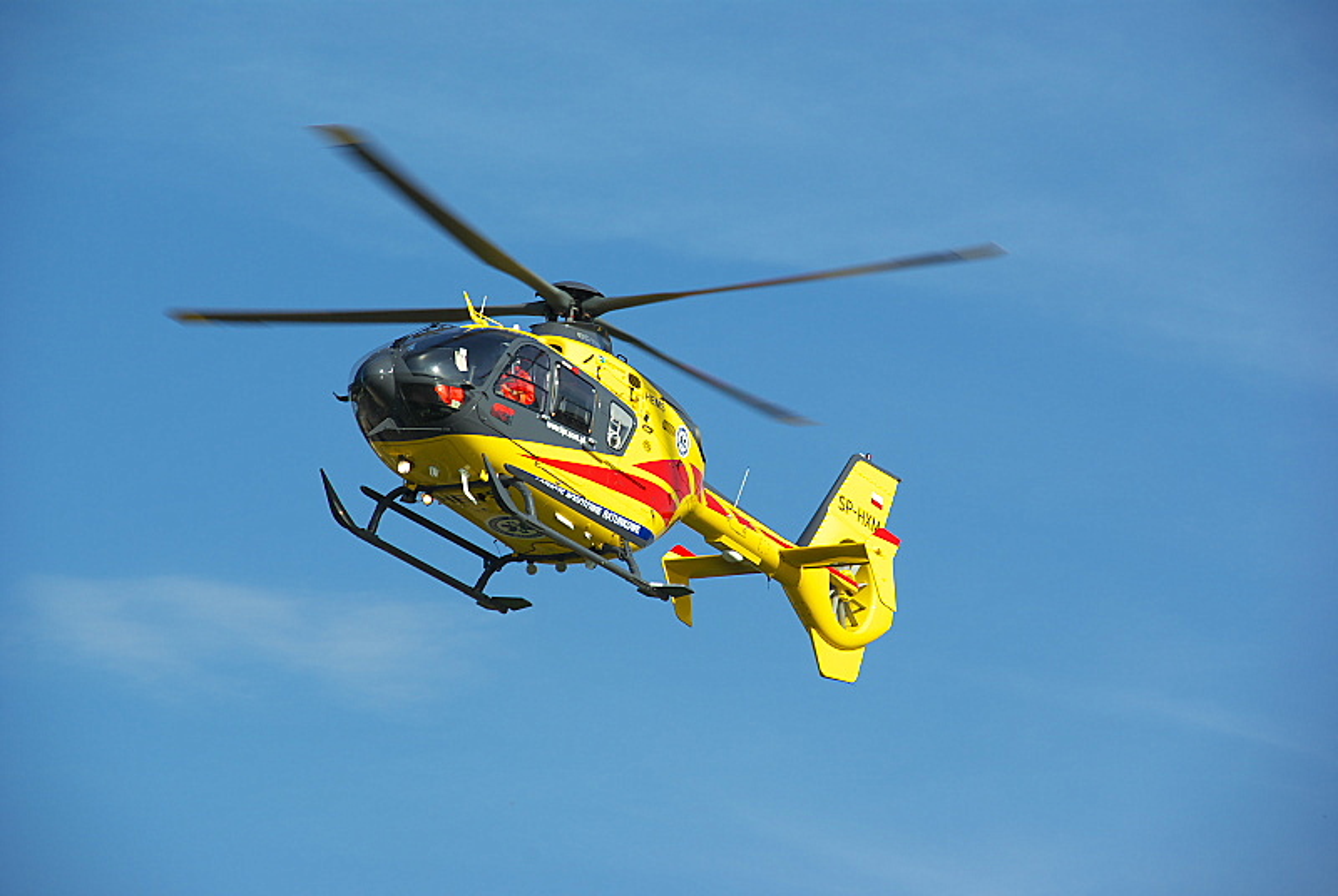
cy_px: 448
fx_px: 6309
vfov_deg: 8.1
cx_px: 669
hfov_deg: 12.1
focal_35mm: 170
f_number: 9.5
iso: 200
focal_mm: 113
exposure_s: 1/500
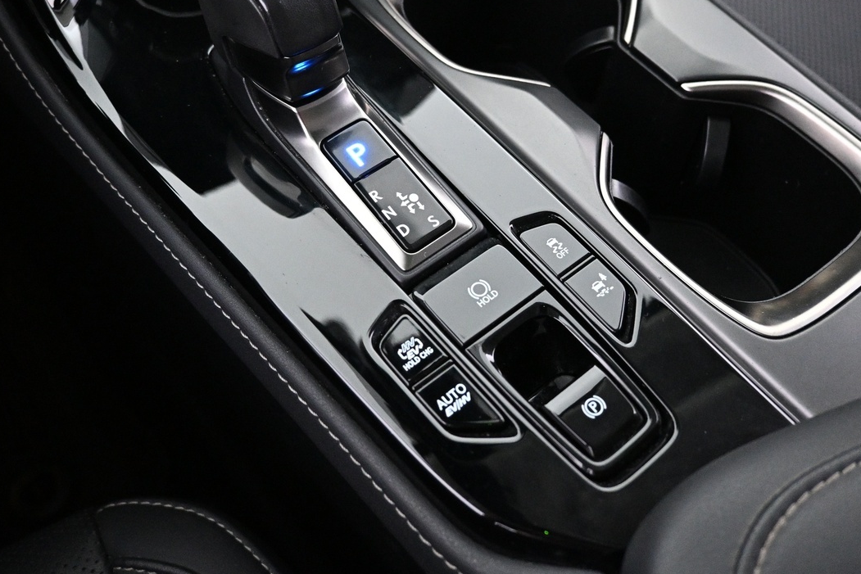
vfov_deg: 35.3
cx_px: 406
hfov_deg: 51.9
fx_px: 885
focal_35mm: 37
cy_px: 156
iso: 4000
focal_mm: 16
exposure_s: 1/30
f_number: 3.5
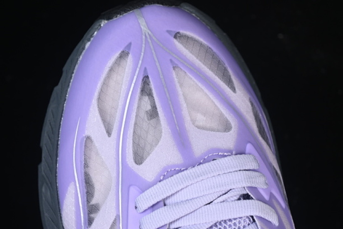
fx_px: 933
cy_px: 127
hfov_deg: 20.8
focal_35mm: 98
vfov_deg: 14.0
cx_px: 175
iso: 160
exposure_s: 1/60
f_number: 6.3
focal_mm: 50
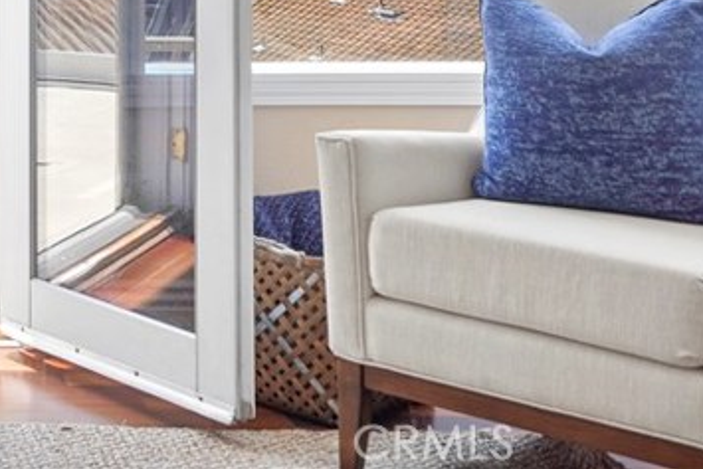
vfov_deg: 12.9
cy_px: -205
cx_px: -271
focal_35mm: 101
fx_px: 1973
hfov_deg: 18.5
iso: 250
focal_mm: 35
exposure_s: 1/60
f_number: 8
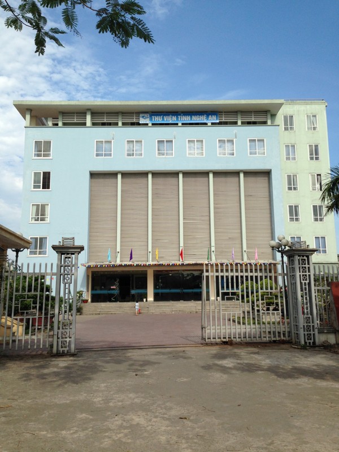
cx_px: 170
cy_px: 226
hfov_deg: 42.9
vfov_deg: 55.4
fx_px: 431
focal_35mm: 33
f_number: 2.4
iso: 50
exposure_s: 1/1466
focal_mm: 4.12
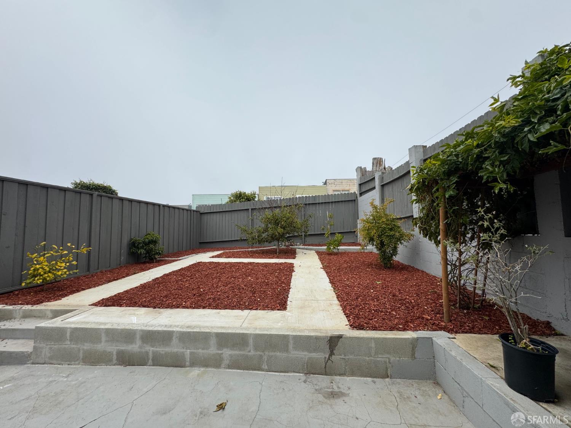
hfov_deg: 102.1
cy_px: 214
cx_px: 286
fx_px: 231
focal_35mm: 14
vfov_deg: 85.7
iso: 50
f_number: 2.2
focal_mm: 2.22
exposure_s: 1/2874
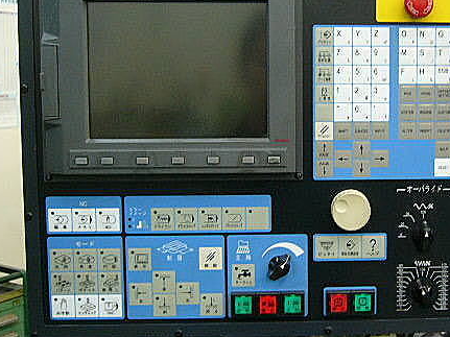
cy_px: 130
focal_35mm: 52
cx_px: 321
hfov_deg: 36.2
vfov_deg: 27.9
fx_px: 676
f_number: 2.8
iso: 200
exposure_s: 1/13
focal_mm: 5.8
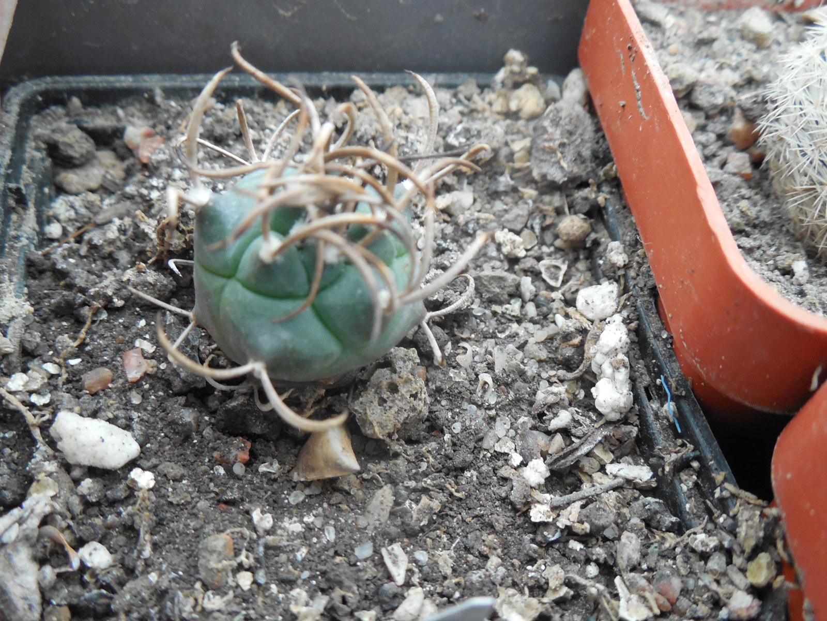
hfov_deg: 58.4
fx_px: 741
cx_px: 414
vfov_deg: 45.4
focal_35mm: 31
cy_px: 310
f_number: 3.6
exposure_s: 1/30
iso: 360
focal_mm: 5.6
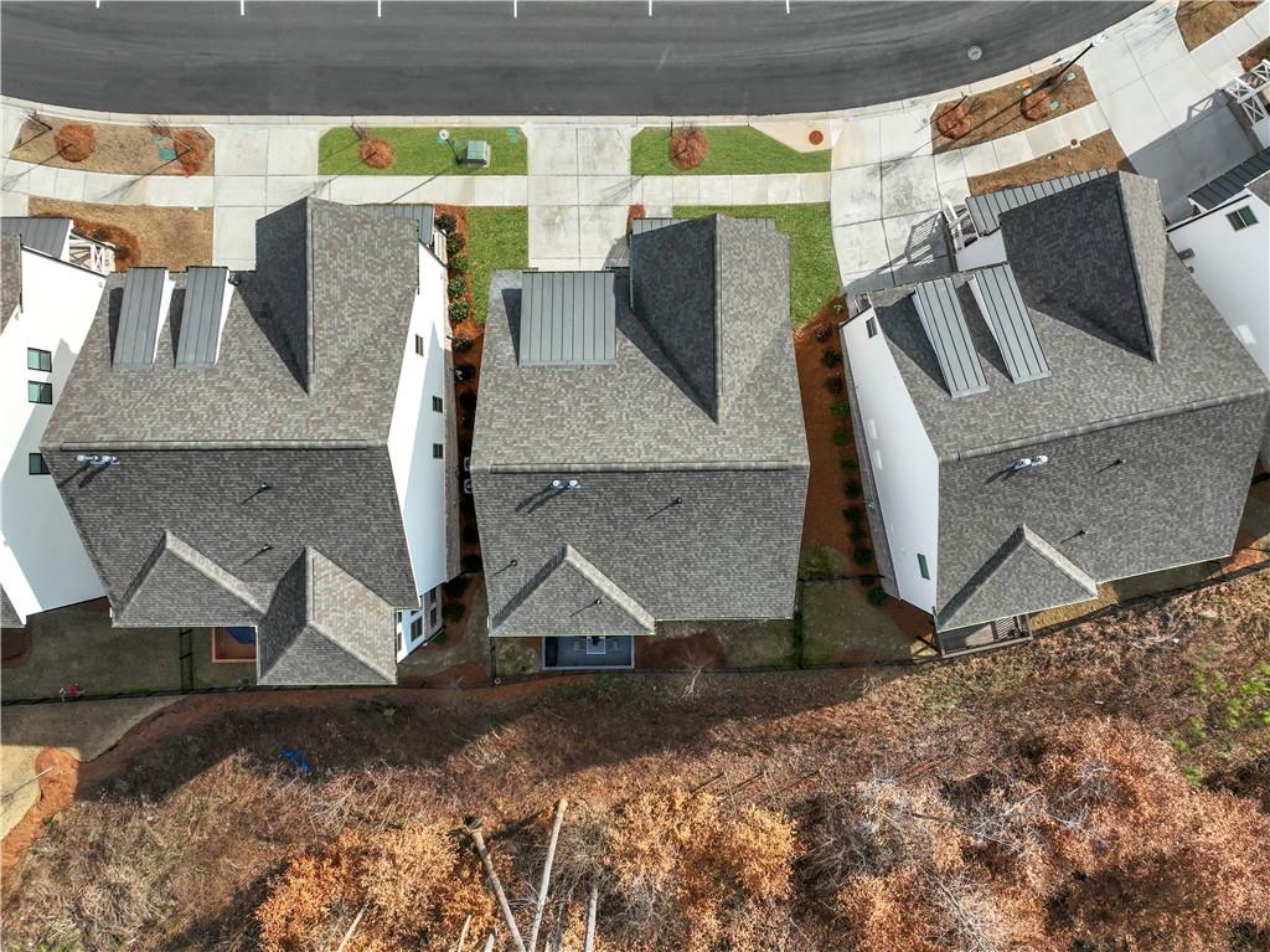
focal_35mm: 24
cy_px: 476
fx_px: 880
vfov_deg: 56.8
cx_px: 635
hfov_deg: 71.6
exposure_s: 1/400
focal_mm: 12.29
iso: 220
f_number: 2.8
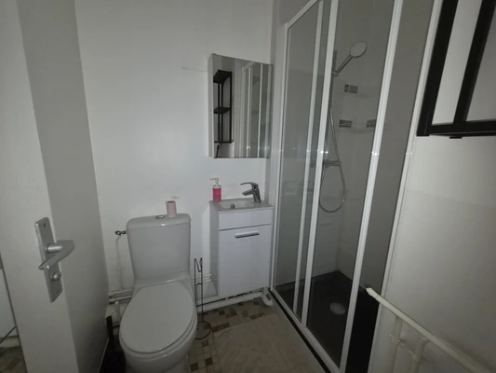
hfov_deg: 106.2
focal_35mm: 13
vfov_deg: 89.9
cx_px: 248
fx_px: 186
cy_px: 186
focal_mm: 2.2
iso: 250
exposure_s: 1/50
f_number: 2.2
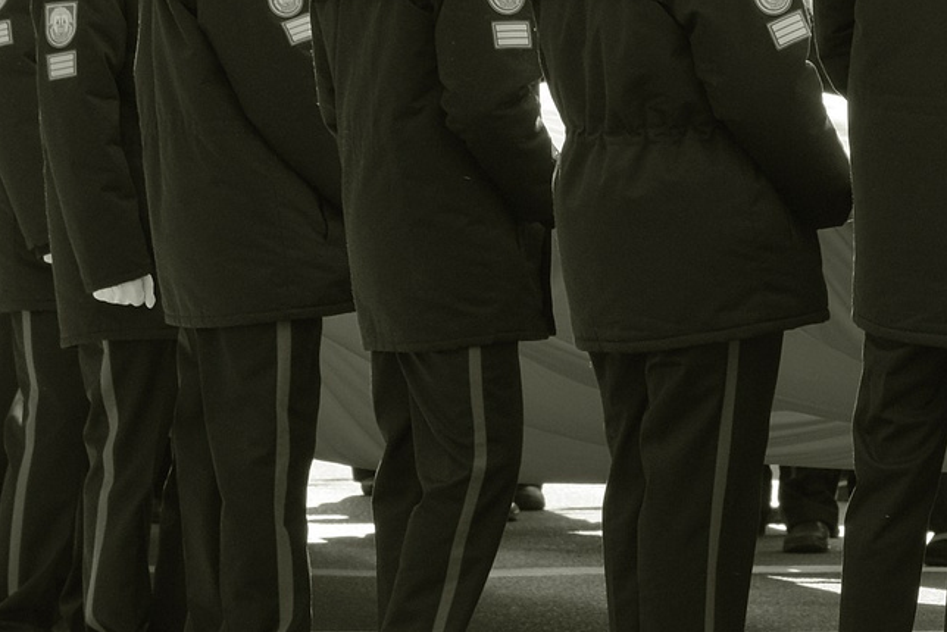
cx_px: 1009
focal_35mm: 584
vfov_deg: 2.4
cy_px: 52
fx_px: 15369
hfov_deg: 3.5
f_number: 9
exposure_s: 1/250
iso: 400
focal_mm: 97.9
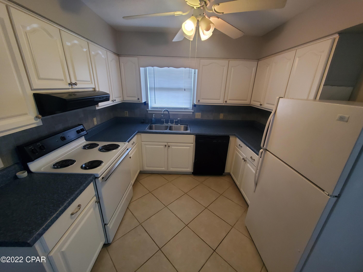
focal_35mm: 13
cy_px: 136
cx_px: 182
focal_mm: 1.8
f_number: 2.2
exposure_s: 1/59
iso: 320
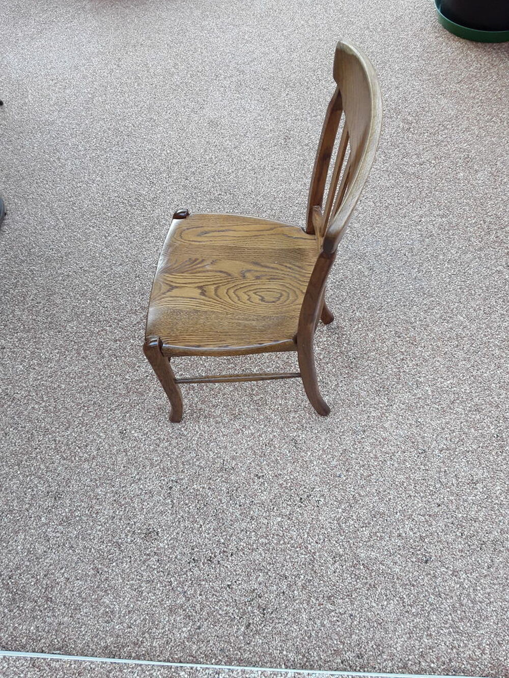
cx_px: 254
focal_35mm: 27
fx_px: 529
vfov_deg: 65.3
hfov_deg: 51.4
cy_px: 339
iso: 40
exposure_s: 1/33
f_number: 1.9
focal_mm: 2.91
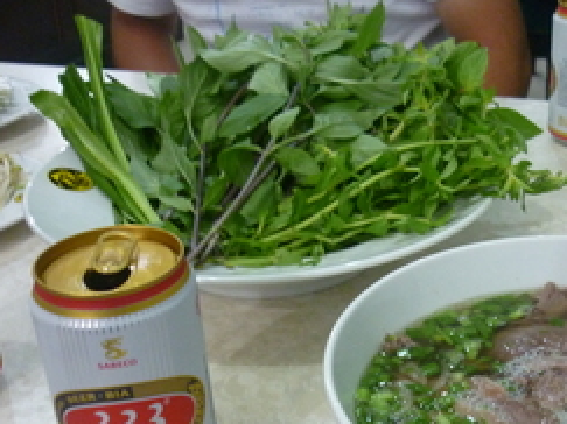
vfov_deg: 25.6
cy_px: 239
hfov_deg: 33.2
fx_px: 933
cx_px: 413
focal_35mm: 57
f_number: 2.8
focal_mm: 5.5
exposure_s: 1/8
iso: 400
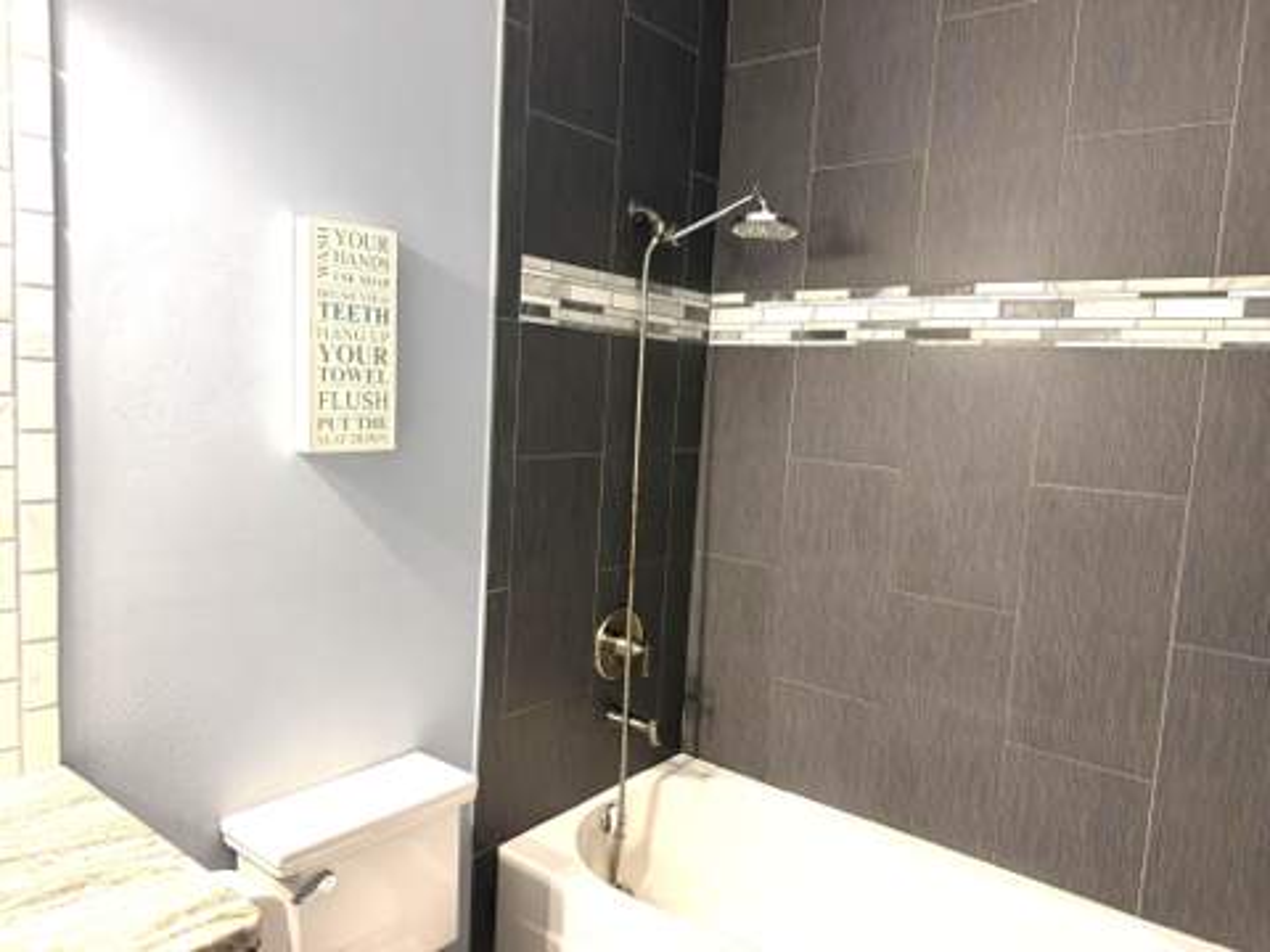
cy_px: 476
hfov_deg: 71.6
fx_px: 881
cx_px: 635
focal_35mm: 24
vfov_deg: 56.8
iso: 640
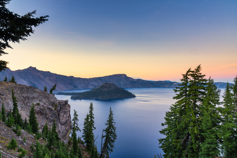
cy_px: 79
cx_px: 118
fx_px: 158
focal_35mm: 24
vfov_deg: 53.1
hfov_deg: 73.8
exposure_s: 1/1.67
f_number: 16
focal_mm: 24
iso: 100
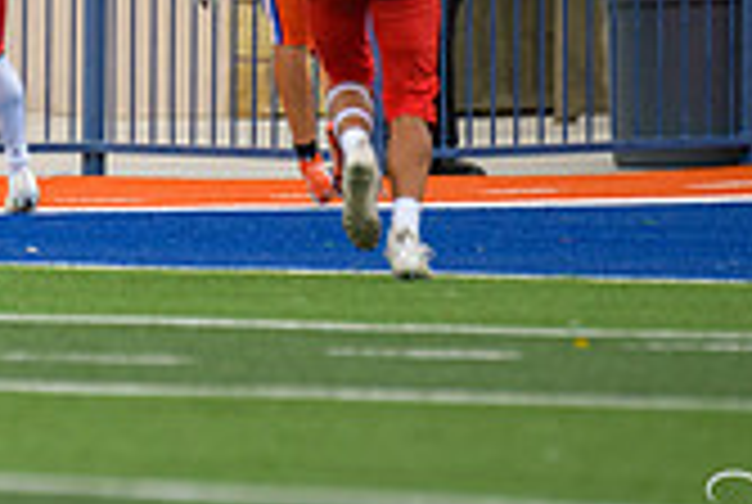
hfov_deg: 2.0
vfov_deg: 1.3
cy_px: -70
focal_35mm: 1039
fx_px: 21742
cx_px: -117
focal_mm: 300
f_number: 2.8
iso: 250
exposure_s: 1/1000
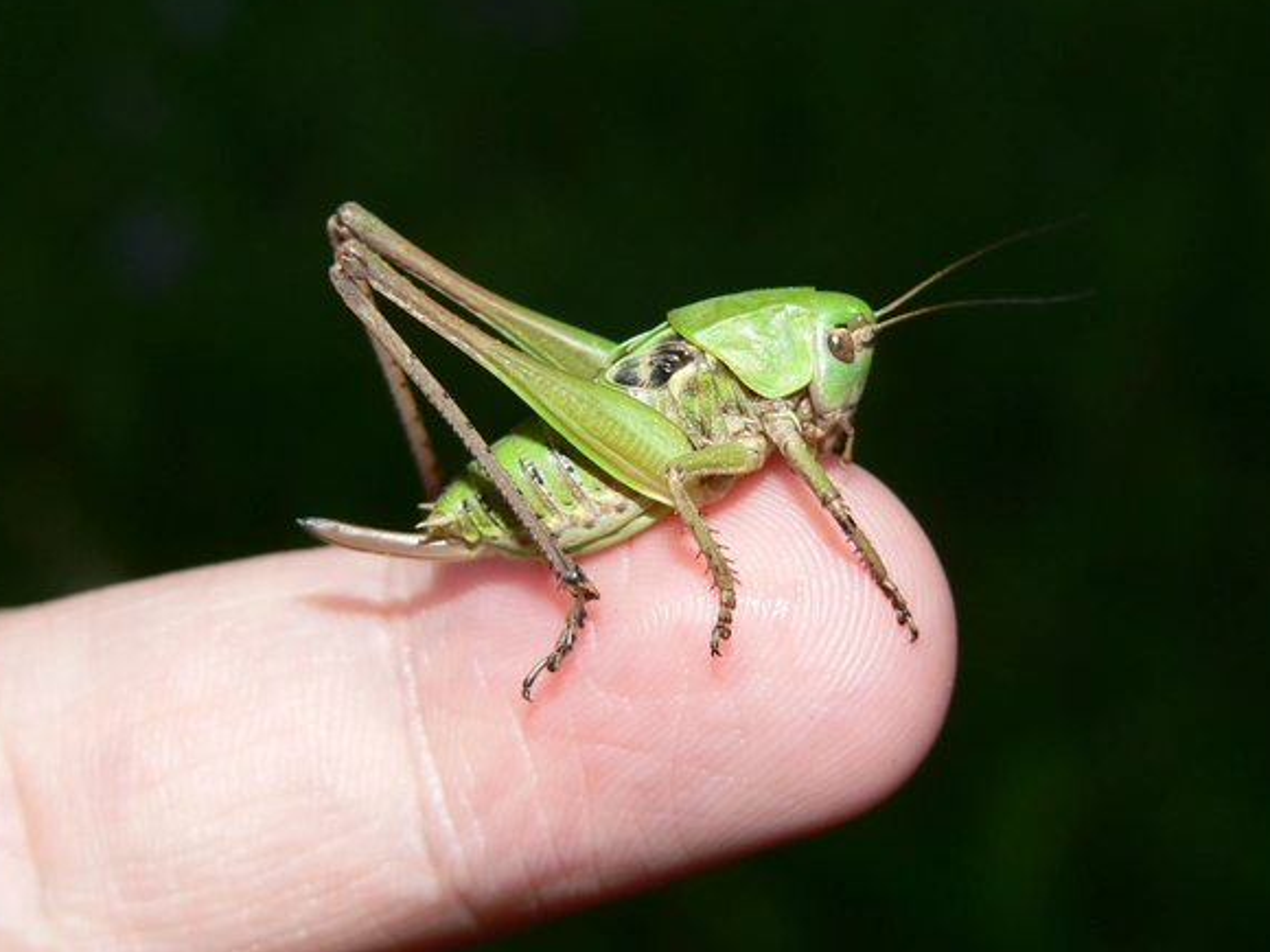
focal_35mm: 96
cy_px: 497
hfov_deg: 20.4
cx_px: 635
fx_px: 3522
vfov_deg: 15.4
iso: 80
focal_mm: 14.4
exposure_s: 1/125
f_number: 4
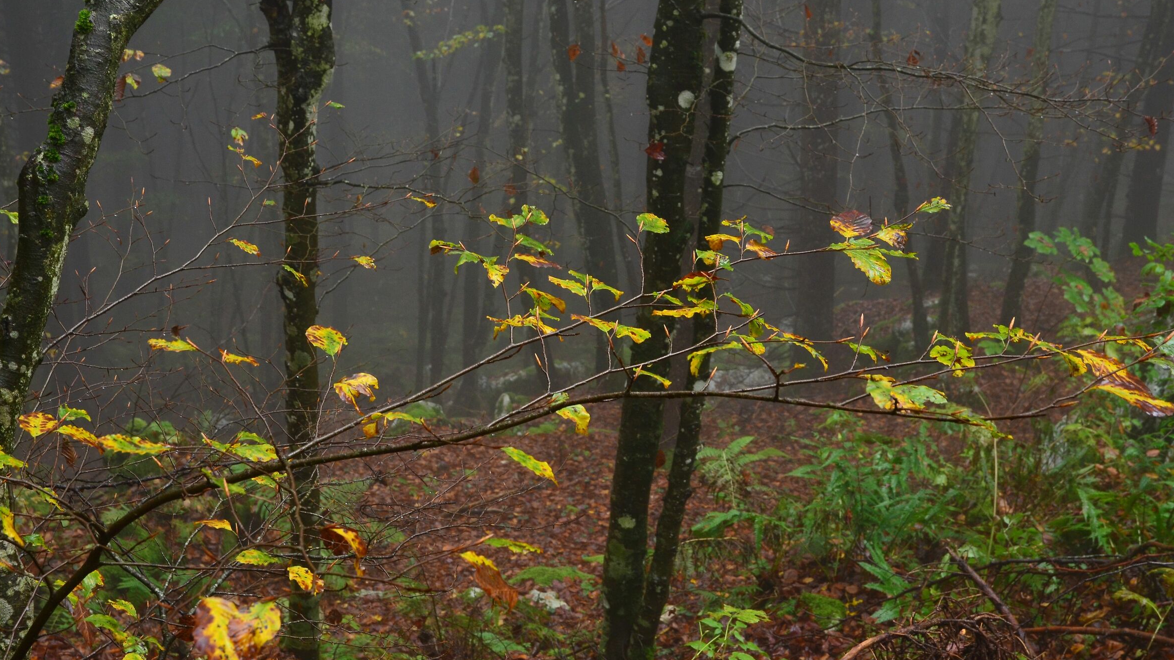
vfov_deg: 24.2
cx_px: 577
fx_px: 1542
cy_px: 335
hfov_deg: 41.7
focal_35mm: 50
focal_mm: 31
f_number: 9
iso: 400
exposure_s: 1/80
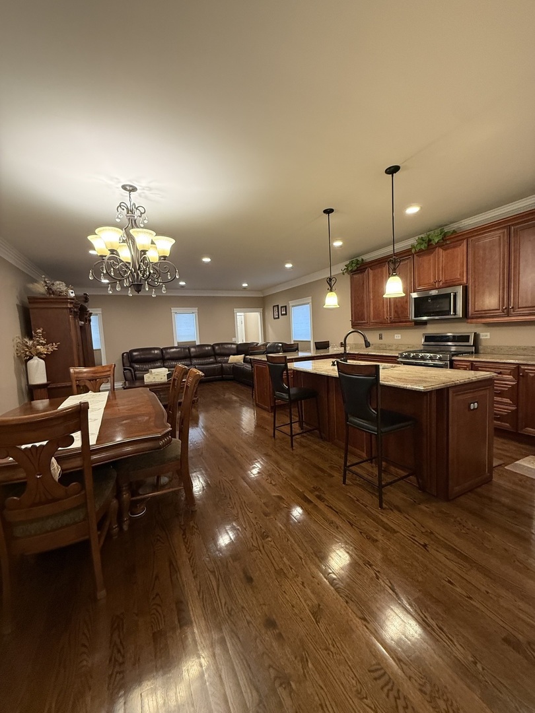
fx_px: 288
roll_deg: +2.6
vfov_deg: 102.1
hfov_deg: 85.7
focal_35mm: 14
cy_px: 356
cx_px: 268
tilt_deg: -4.9
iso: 500
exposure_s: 1/60
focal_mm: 2.22
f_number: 2.2
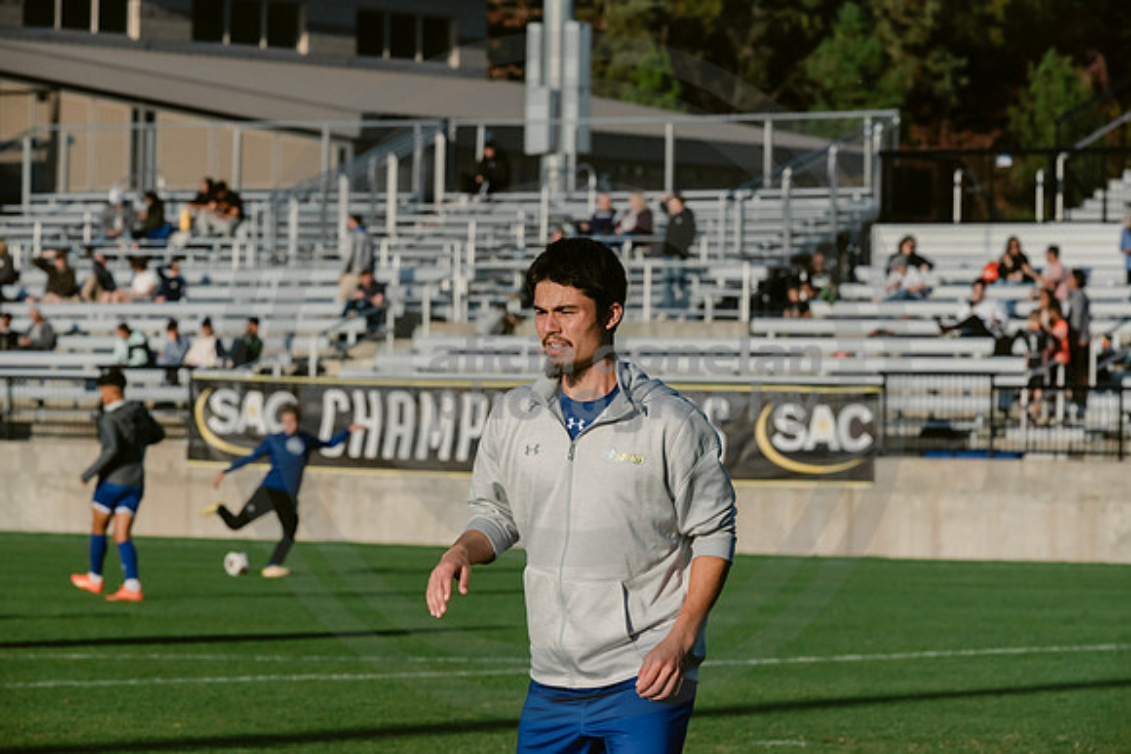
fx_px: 6285
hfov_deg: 10.3
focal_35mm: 200
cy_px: 377
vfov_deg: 6.9
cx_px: 566
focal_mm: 200
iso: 1250
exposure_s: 1/4000
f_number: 9
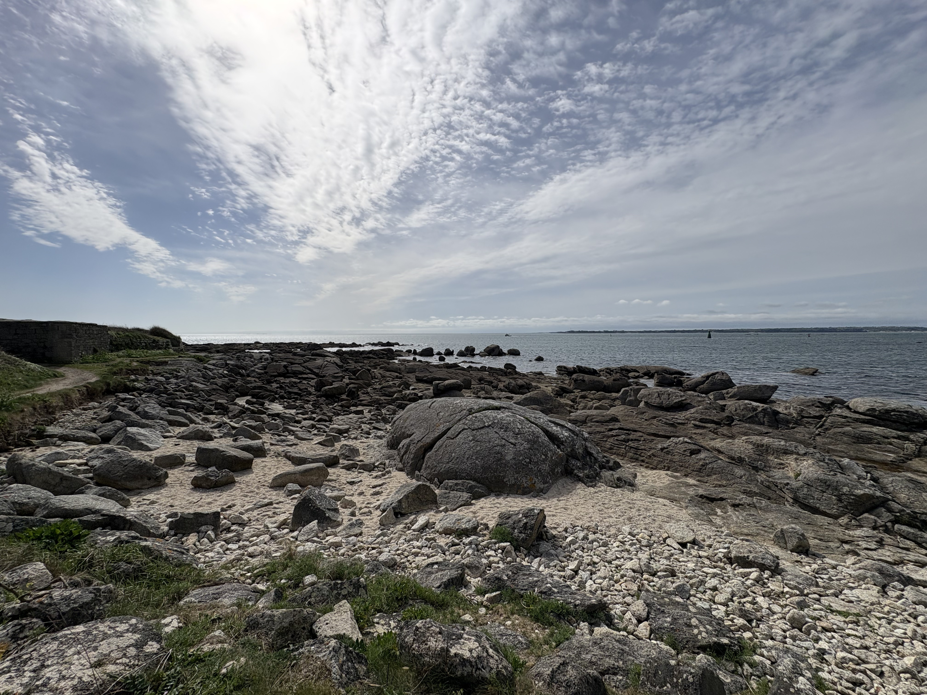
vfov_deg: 85.7
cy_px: 348
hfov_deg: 102.1
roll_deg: +0.1
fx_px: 375
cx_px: 464
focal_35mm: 14
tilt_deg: -2.4
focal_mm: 2.22
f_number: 2.2
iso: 50
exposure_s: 1/6135
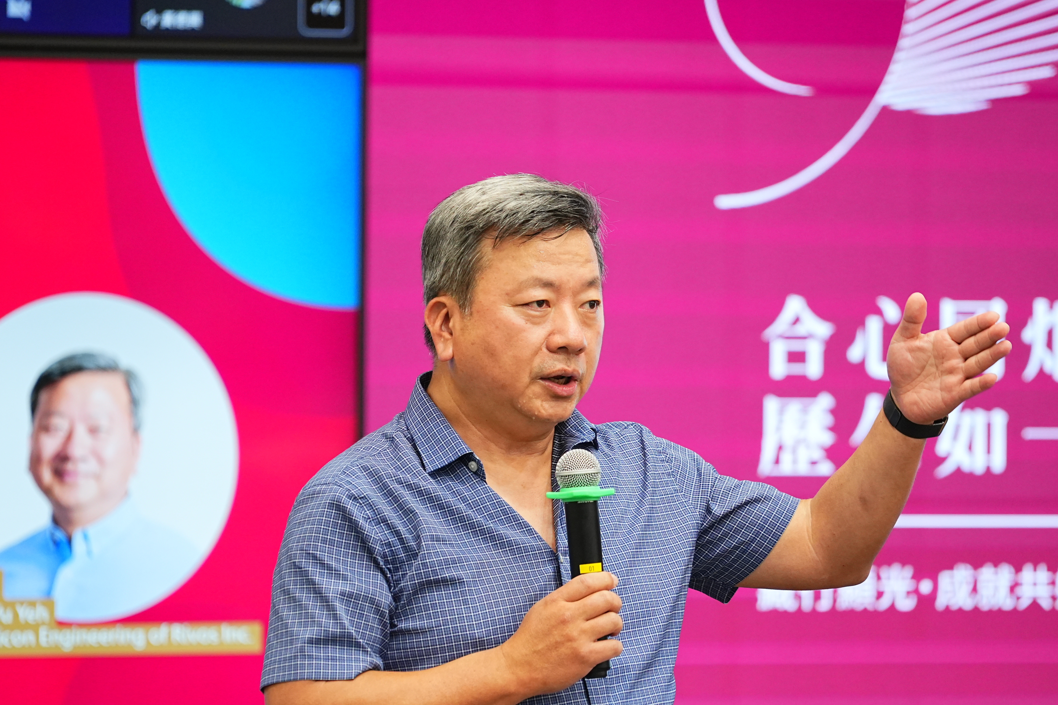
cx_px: 522
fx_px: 7581
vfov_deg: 5.3
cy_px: 436
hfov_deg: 8.0
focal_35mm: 258
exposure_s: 1/200
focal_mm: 200
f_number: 4
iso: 1600
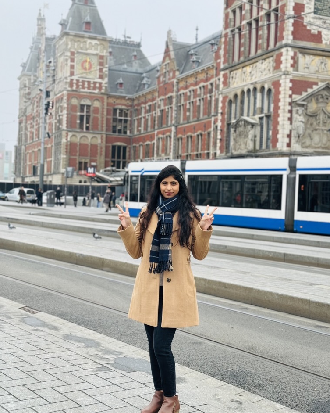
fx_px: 623
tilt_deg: -1.3
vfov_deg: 36.6
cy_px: 201
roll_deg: -2.6
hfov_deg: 29.7
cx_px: 167
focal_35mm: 51
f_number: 1.78
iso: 64
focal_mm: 6.86
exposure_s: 1/544
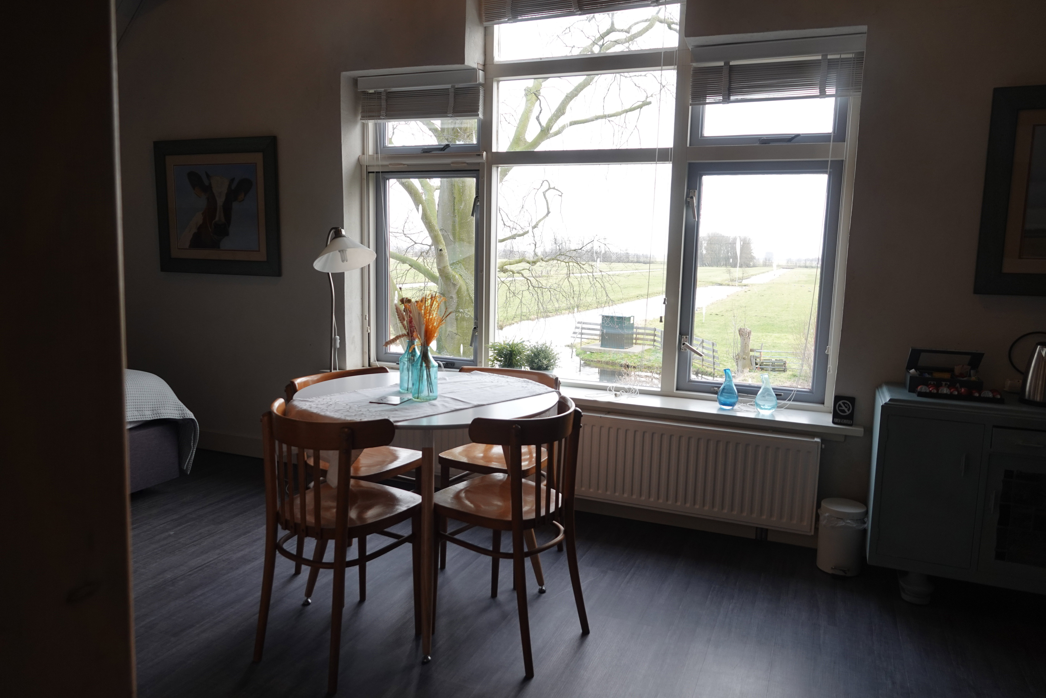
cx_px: 523
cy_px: 349
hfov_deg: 73.7
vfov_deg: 53.1
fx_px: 697
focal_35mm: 24
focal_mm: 8.87
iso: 125
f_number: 2.5
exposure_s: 1/30
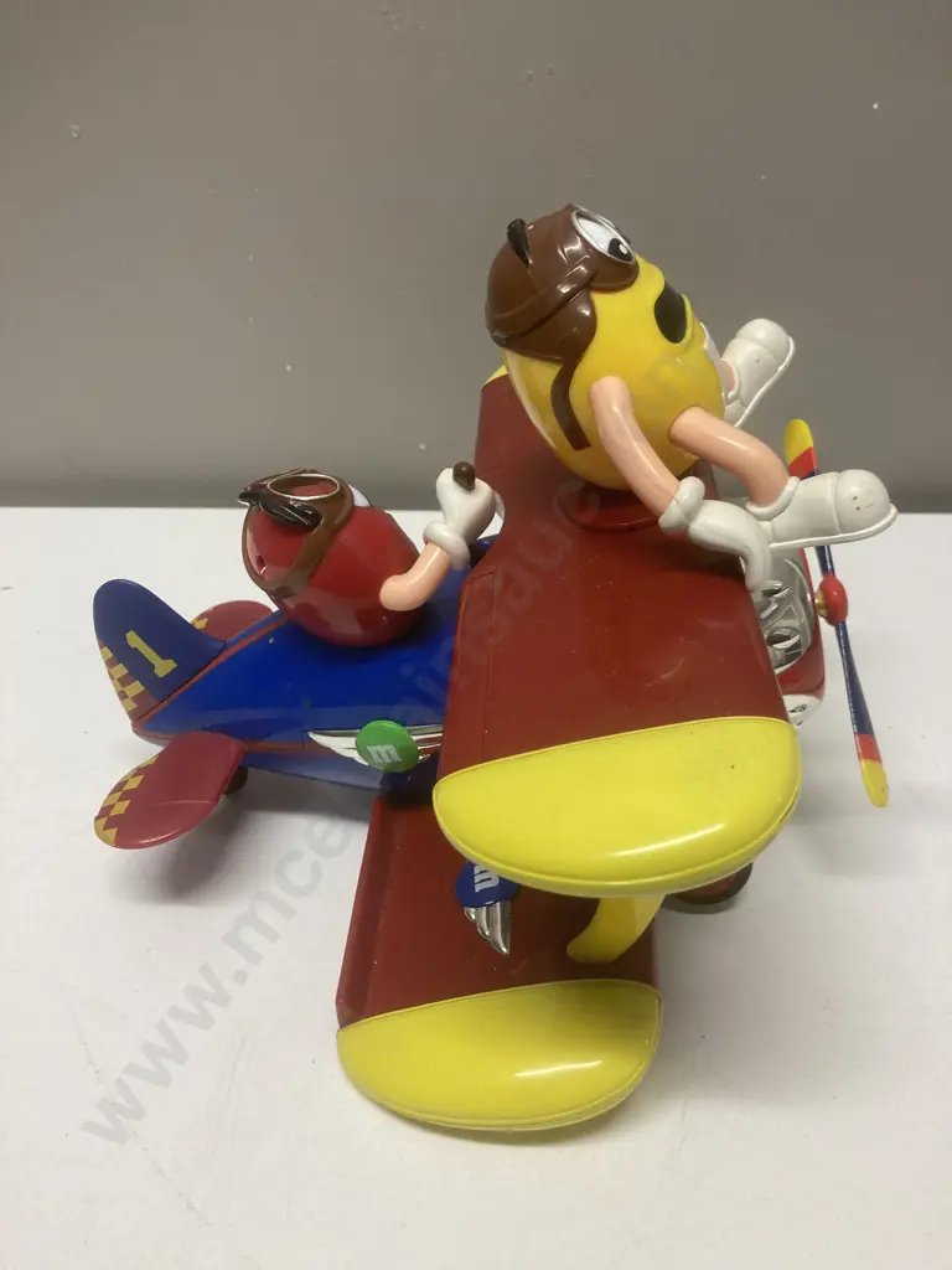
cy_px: 635
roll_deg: -0.1
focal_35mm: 28
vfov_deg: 63.4
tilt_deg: -32.0
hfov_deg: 49.7
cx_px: 476
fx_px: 1027
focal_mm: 3.99
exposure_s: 1/50
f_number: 1.8
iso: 64
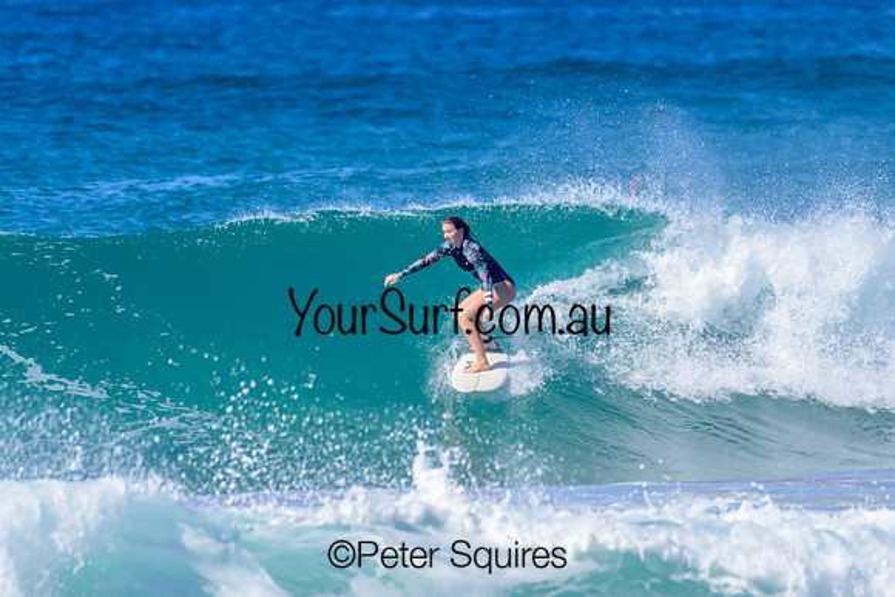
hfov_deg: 2.1
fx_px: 24866
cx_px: 448
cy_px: 298
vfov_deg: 1.4
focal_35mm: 1000
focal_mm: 1000
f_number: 11
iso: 1000
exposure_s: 1/2000
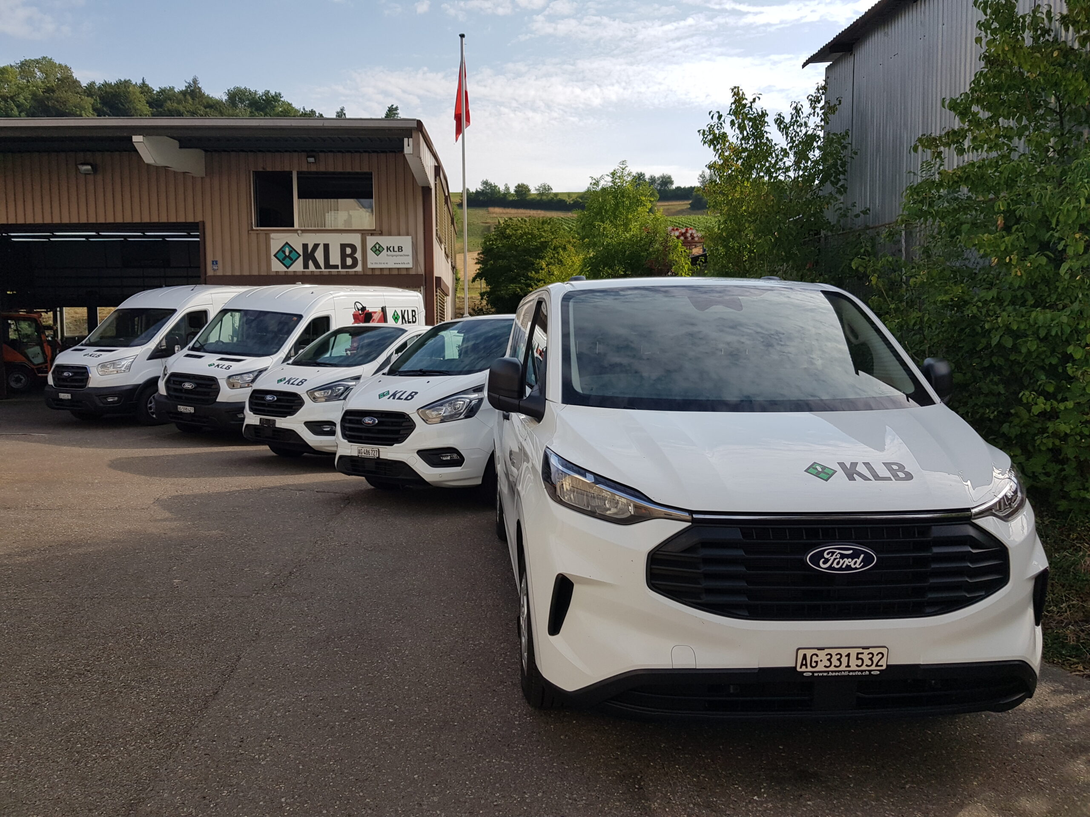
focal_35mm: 26
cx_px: 545
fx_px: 819
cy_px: 408
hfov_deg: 67.3
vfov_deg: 53.1
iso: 40
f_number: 1.7
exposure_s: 1/2624
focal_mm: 4.2
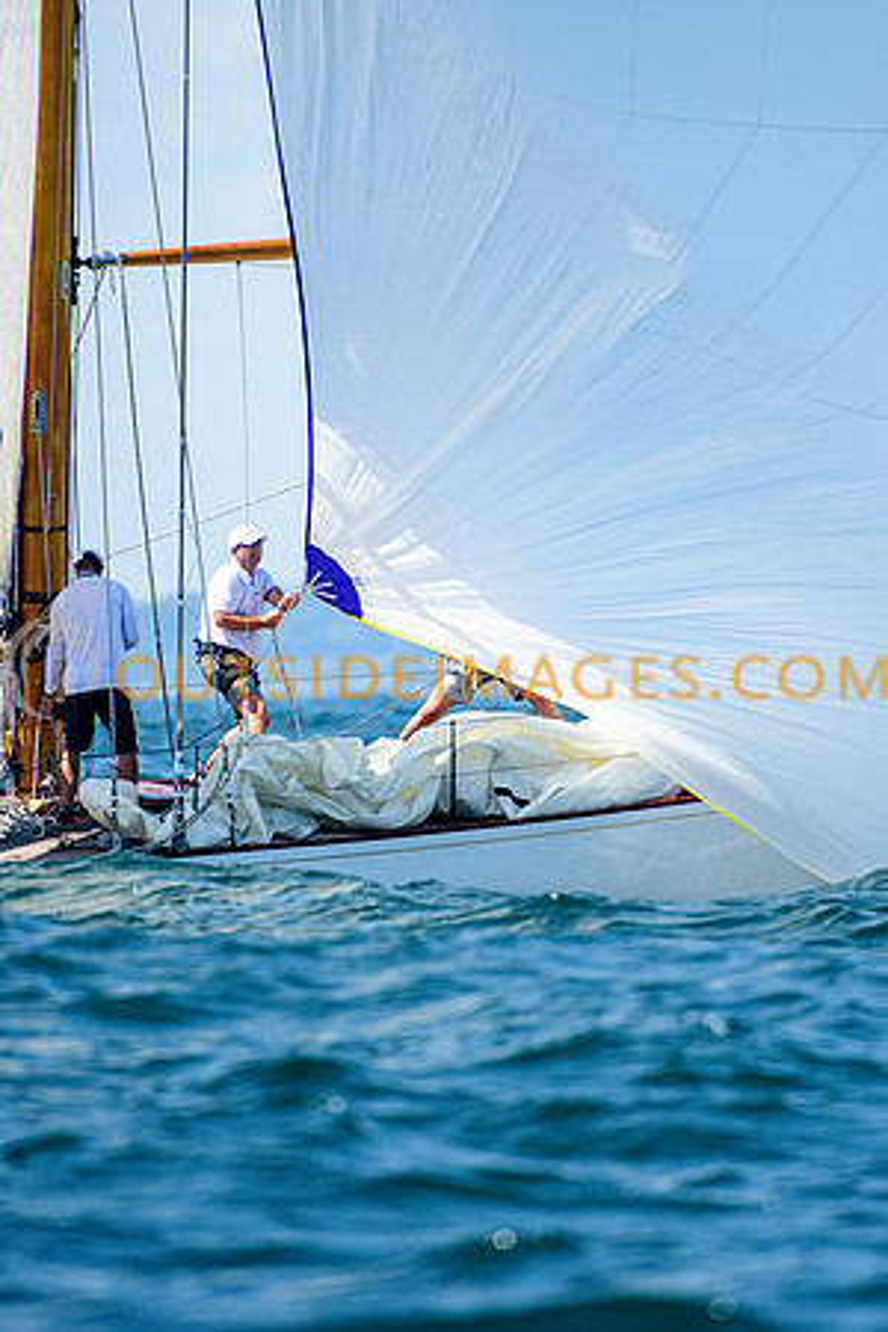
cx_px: 444
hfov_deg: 2.3
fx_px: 22198
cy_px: 666
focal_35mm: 600
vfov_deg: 3.4
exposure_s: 1/2500
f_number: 5
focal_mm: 400
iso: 400
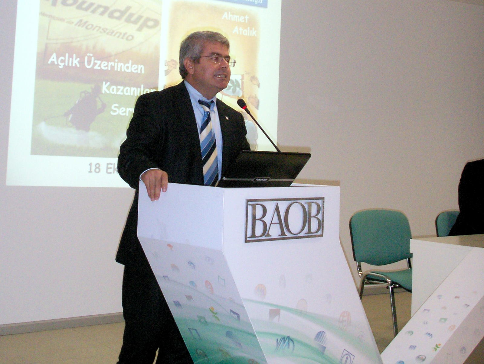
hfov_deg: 50.1
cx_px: 242
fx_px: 518
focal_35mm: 37
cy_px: 182
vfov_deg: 38.8
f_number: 3.5
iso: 160
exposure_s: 1/40
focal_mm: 7.7
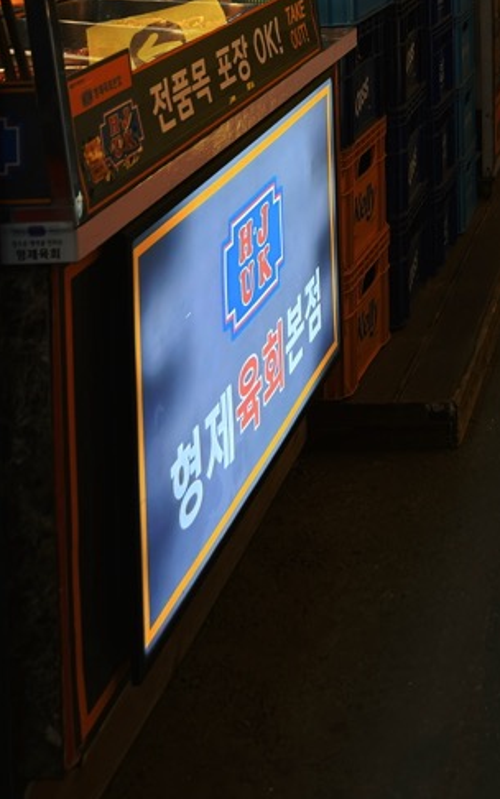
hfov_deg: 18.1
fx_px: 1460
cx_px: 656
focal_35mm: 67
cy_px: -187
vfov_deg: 26.7
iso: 64
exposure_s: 1/189
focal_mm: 6.76
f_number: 1.78
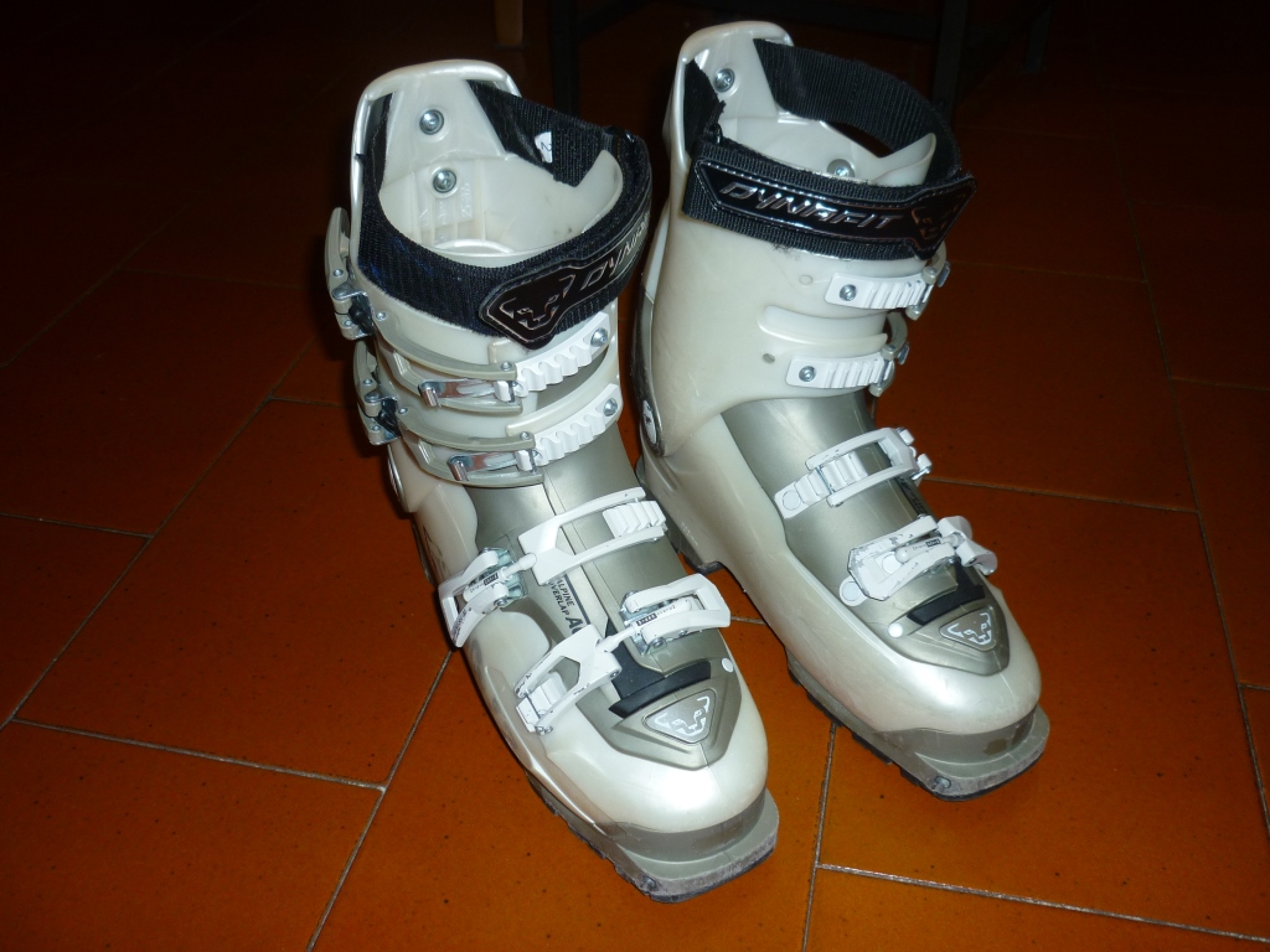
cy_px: 476
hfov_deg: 55.4
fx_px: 1211
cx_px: 635
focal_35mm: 33
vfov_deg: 42.9
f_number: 2.8
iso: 100
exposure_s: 1/30
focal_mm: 5.5
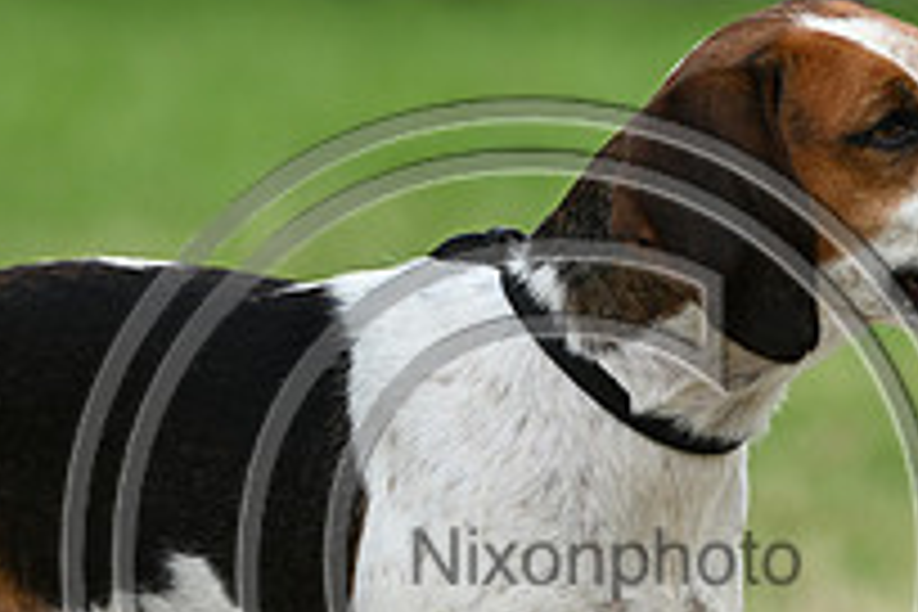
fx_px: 14508
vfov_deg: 2.4
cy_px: 497
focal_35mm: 569
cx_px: 477
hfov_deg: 3.6
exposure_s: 1/1000
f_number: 4.5
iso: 320
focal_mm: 200
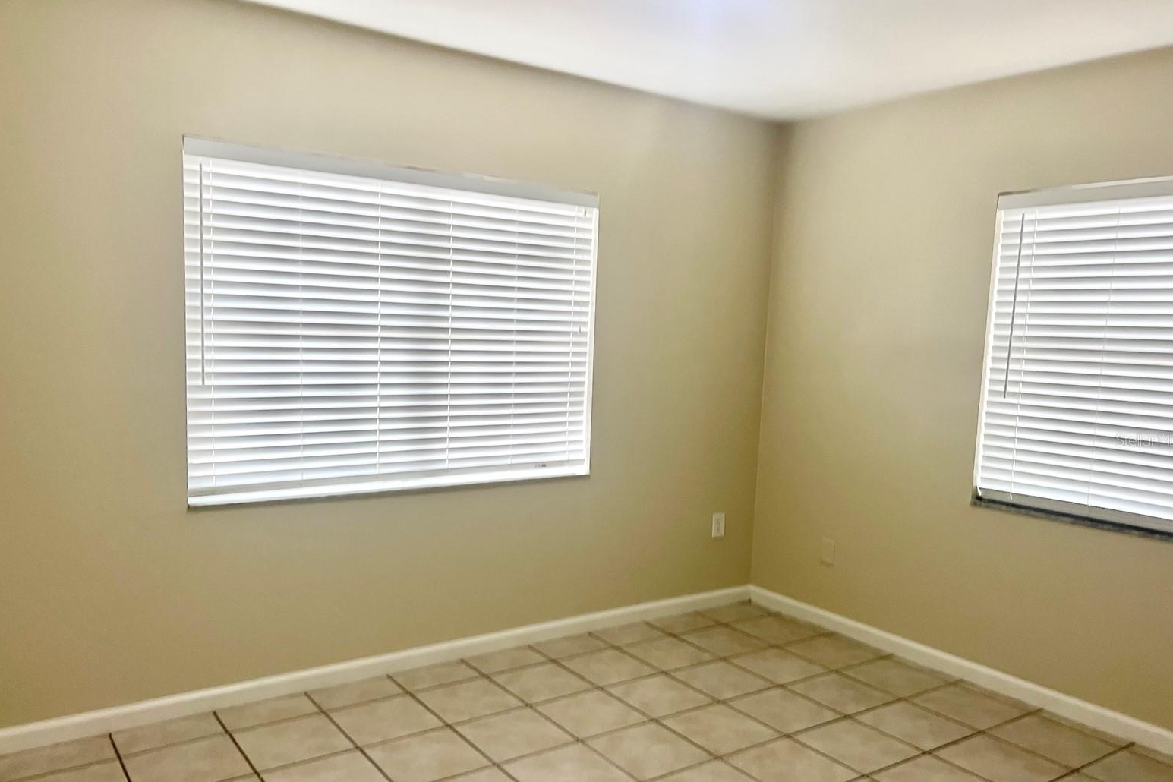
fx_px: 912
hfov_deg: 65.5
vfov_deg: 46.3
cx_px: 580
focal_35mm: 28
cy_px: 440
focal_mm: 5.7
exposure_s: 1/60
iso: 100
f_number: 1.5
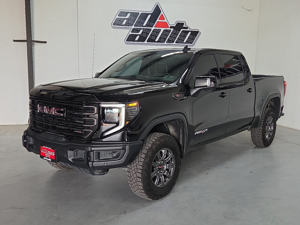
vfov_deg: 38.7
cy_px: 112
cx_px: 150
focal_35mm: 37
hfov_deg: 50.1
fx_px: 321
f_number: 1.8
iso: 108
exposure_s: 1/59.2
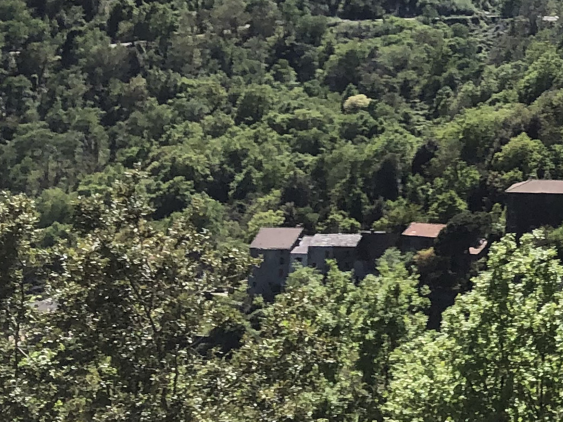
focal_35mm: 109
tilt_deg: +3.0
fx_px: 1773
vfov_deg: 12.9
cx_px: 1033
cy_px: -207
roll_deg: -1.5
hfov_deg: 15.4
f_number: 1.8
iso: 20
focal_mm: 4
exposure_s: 1/1736
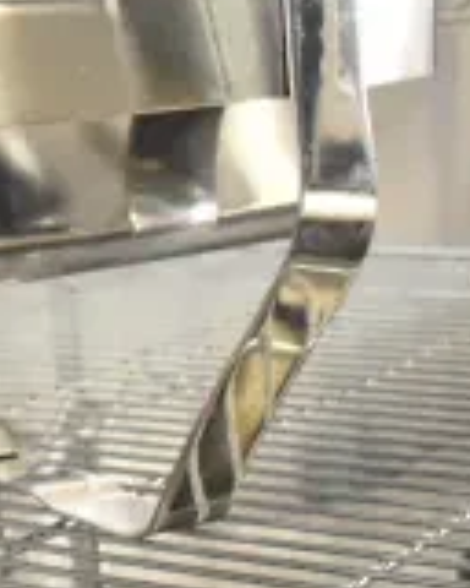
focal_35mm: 118
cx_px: -529
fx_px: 2052
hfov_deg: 11.5
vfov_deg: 16.1
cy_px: 79
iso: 6400
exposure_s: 1/80
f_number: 4.5
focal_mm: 22
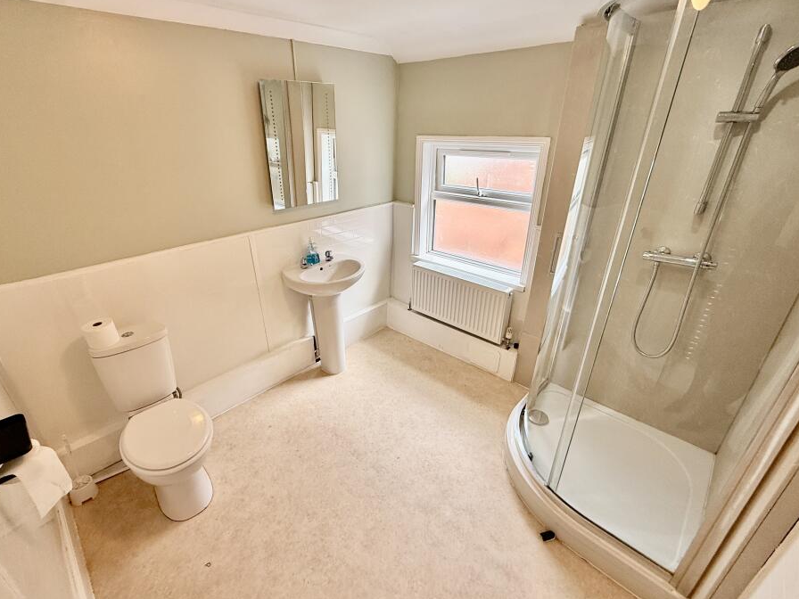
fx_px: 369
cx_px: 379
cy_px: 294
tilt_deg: -24.8
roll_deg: -0.1
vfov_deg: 78.1
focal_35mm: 16
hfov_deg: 94.4
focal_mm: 2.22
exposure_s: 1/113
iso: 64
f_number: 2.2
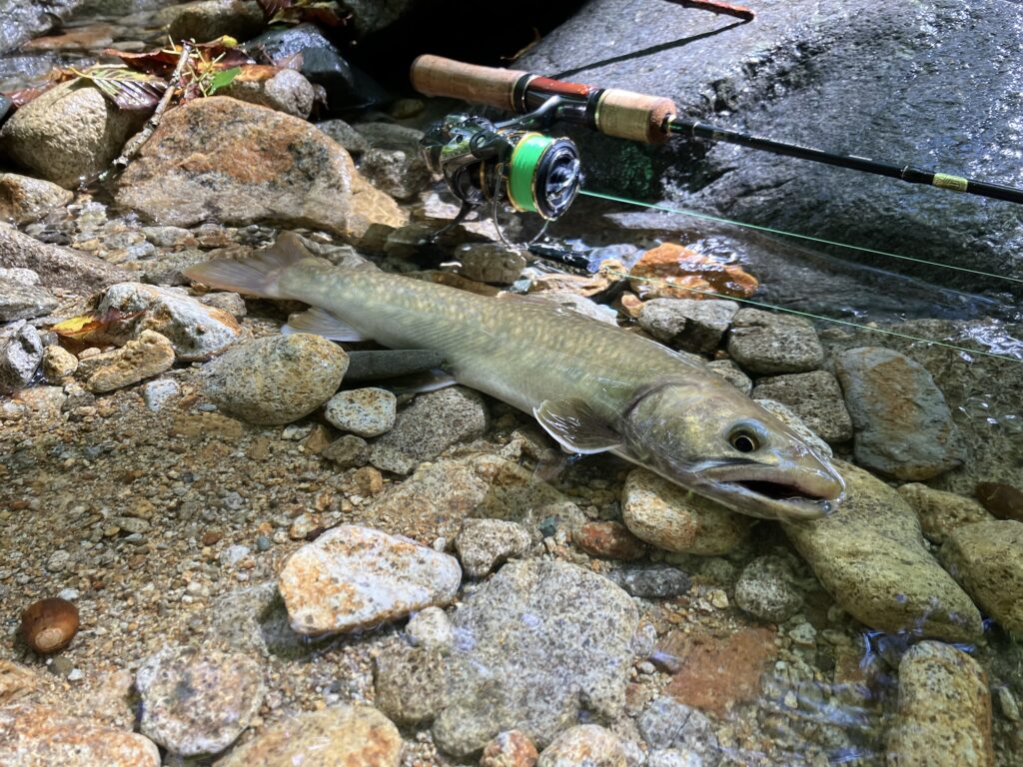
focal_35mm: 28
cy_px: 384
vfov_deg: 49.7
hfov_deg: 63.4
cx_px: 512
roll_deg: +0.6
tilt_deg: -32.2
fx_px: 827
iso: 40
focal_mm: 3.99
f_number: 1.8
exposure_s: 1/121
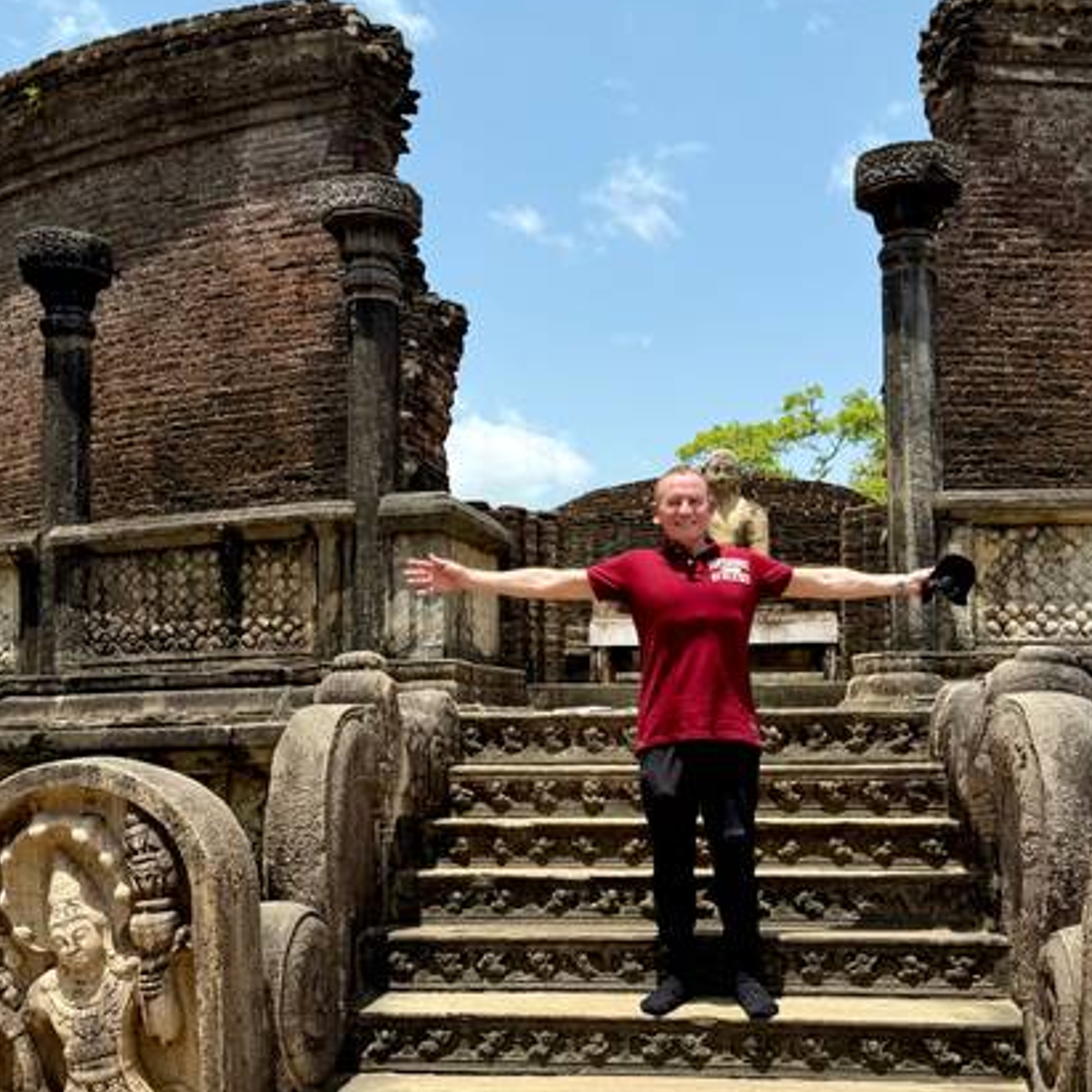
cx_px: 611
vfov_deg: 49.2
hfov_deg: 49.6
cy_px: 693
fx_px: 1178
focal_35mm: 33
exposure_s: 1/3584
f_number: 1.78
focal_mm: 6.76
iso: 80
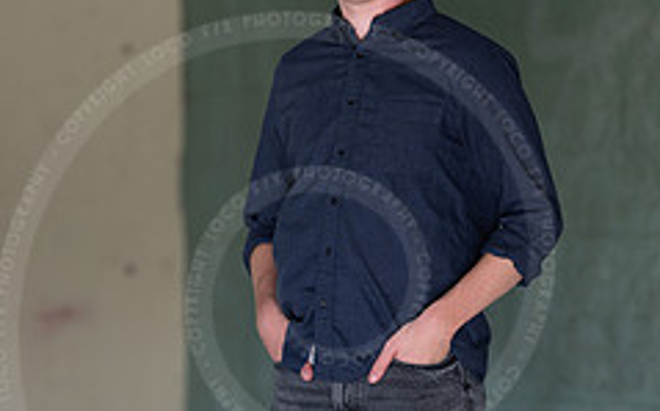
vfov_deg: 5.1
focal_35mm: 259
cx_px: 365
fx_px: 4655
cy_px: 348
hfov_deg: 8.1
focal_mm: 135
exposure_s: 1/320
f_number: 1.8
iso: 125
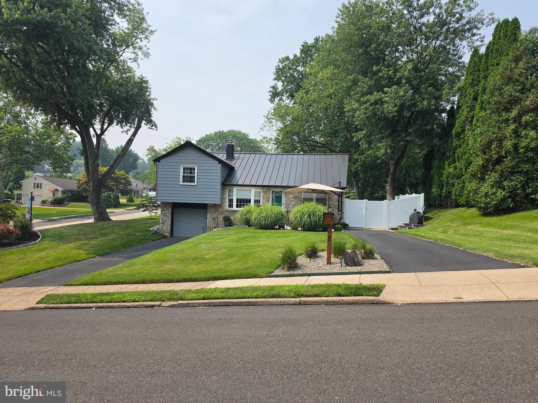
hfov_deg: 73.9
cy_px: 202
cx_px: 269
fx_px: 357
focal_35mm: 23
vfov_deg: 58.9
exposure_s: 1/7939
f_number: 1.4
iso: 64
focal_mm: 6.5
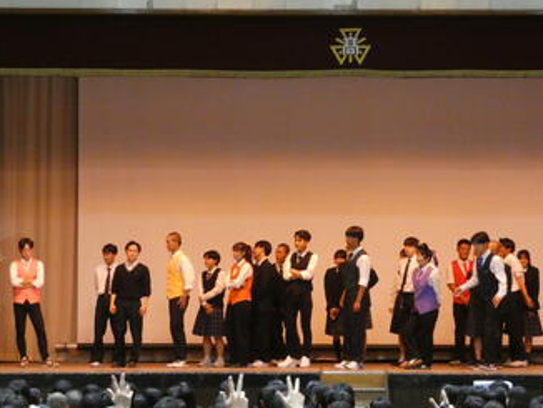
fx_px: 2465
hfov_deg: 12.6
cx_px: 247
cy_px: 185
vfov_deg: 9.5
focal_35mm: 157
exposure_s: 1/40
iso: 1600
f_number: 5.2
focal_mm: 22.9
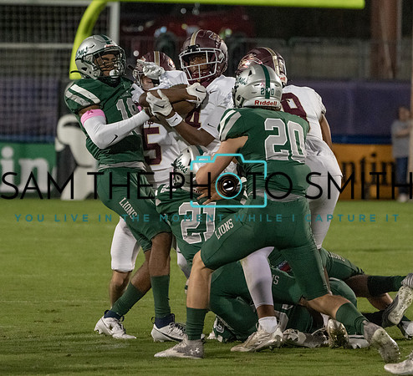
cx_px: 194
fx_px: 4830
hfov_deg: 4.9
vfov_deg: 4.5
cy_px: 195
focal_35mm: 374
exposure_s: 1/1250
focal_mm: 247
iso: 8000
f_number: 5.6
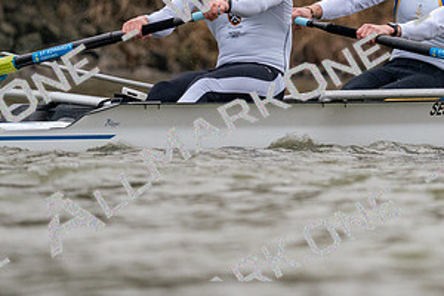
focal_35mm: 762
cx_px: 346
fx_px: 9397
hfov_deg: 2.7
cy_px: 27
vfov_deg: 1.8
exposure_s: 1/1250
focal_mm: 394
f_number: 6.3
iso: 2500
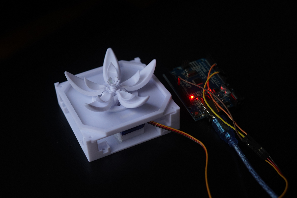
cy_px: 99
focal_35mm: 50
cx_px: 148
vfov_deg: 27.0
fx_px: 412
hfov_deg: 39.6
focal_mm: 50
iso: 1000
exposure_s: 1/60
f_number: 4
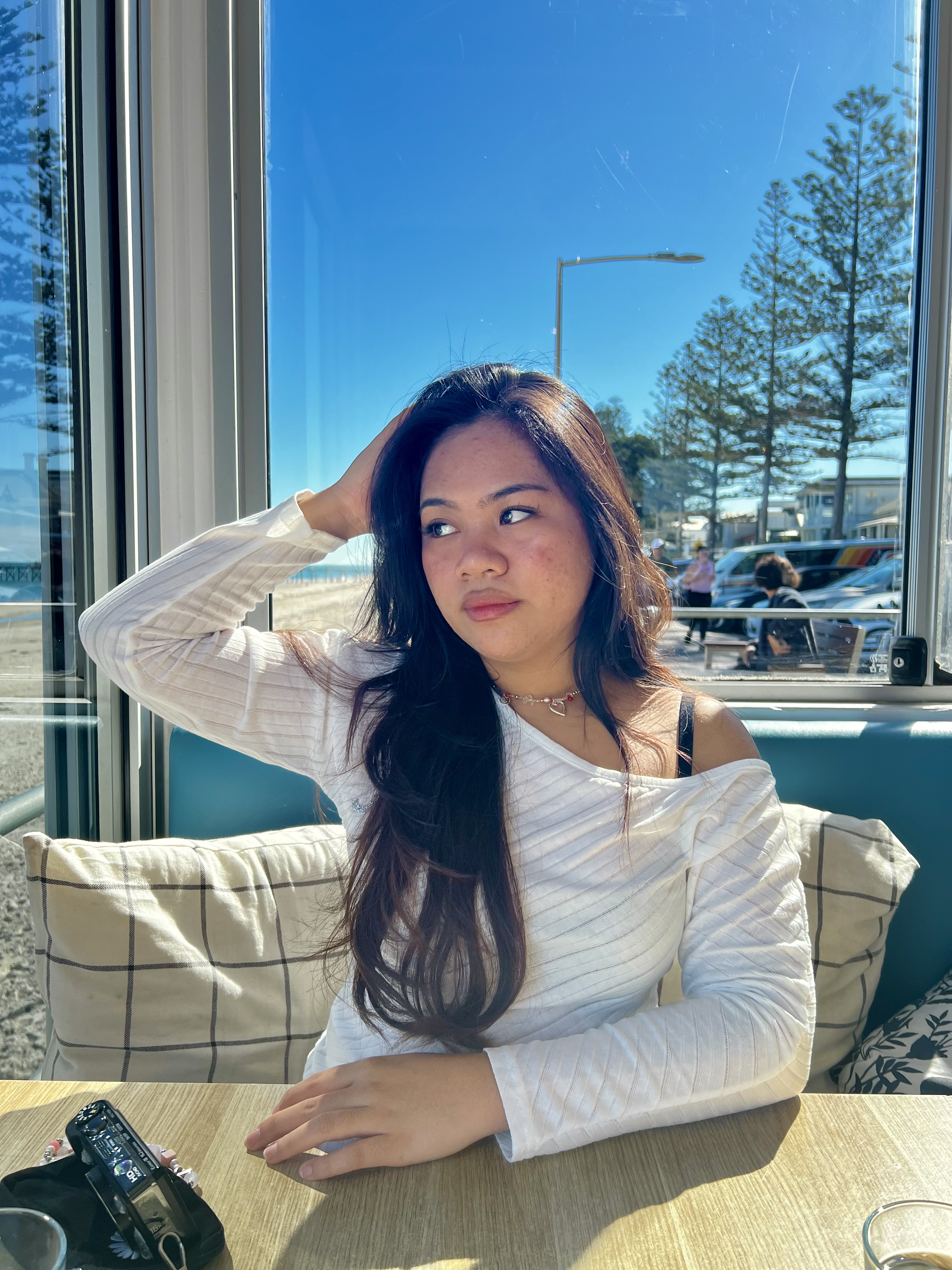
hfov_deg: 53.1
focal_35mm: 26
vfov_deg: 67.3
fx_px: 953
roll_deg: +0.0
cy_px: 635
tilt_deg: -4.3
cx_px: 476
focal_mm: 5.7
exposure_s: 1/902
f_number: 1.5
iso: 50
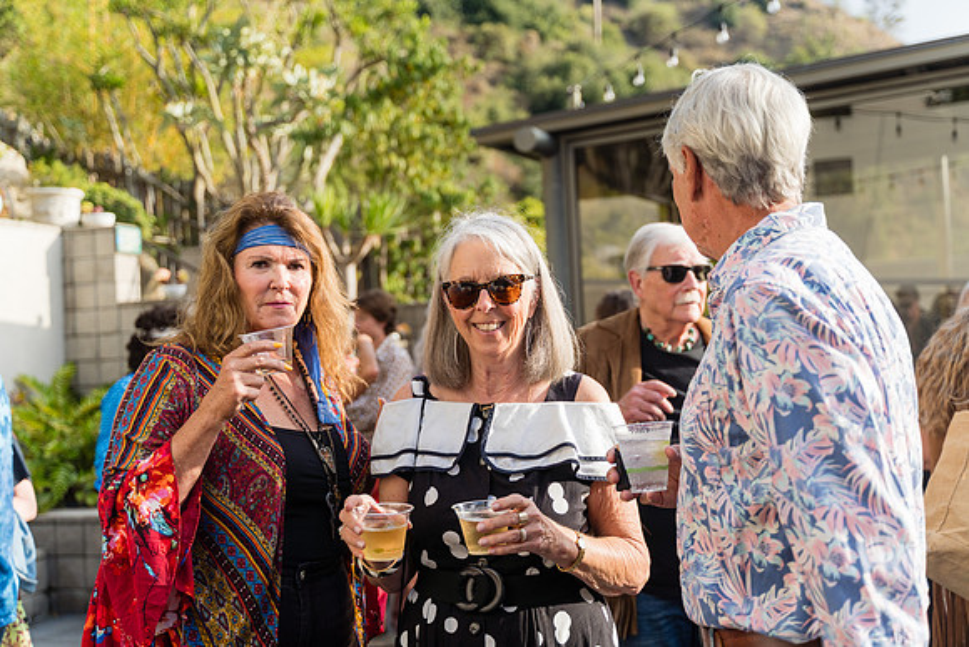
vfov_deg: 31.9
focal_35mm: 42
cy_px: 324
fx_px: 1131
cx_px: 484
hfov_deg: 46.4
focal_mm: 42
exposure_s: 1/1000
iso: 200
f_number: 2.8
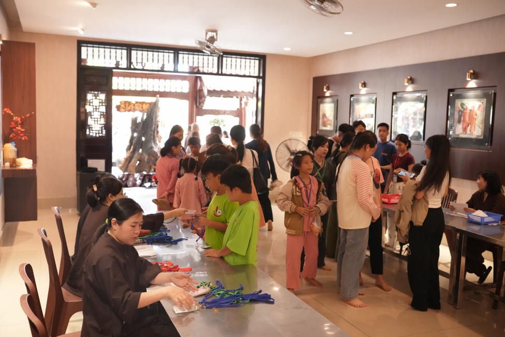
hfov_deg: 54.4
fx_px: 491
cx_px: 252
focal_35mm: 35
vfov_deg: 37.9
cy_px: 168
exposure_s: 1/320
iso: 10000
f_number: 3.2
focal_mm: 35
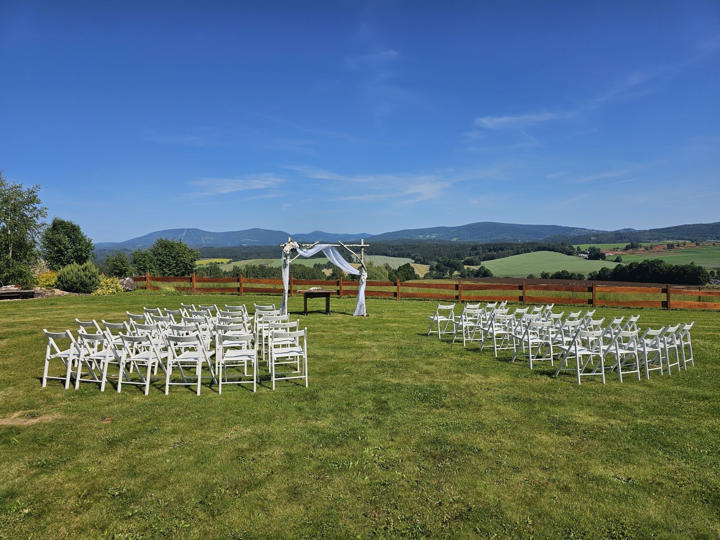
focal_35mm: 23
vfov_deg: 58.9
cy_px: 270
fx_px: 478
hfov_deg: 73.9
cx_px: 360
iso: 10
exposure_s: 1/1422
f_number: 1.7
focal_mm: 6.3
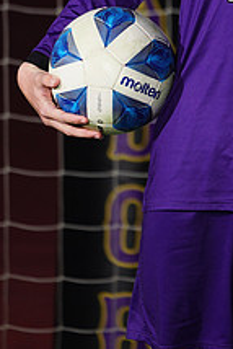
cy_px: -57
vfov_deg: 1.9
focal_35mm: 1082
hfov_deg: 1.3
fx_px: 10487
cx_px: 263
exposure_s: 1/200
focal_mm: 400
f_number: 7.1
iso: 200
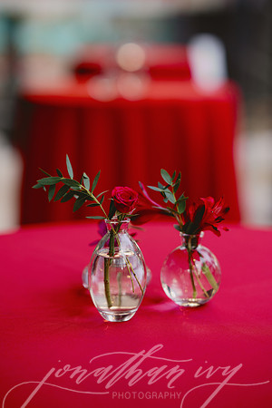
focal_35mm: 85
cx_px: 136
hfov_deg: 16.1
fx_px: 963
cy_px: 204
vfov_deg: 23.9
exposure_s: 1/125
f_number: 2
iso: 100
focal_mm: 85
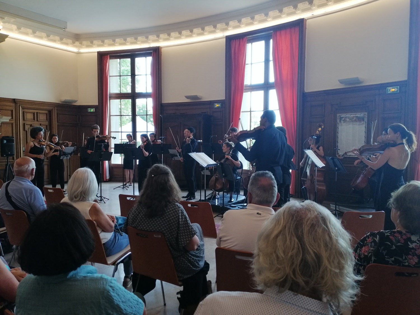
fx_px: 328
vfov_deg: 51.4
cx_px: 210
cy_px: 158
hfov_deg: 65.3
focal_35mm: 27
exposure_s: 1/50
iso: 125
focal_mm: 3.95
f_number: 1.8
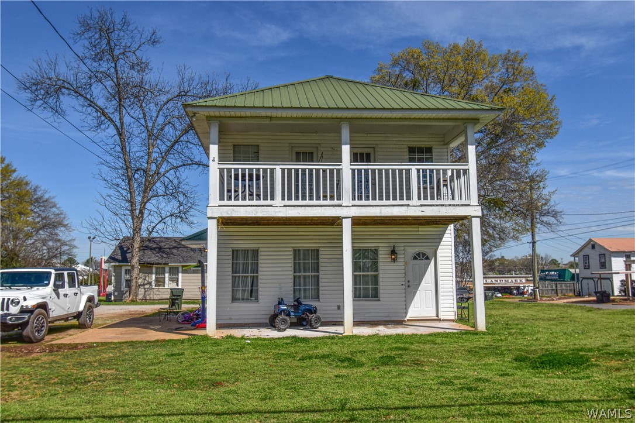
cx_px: 318
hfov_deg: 62.0
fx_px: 529
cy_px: 212
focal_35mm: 30
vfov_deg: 43.6
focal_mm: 20
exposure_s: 1/500
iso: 280
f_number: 11
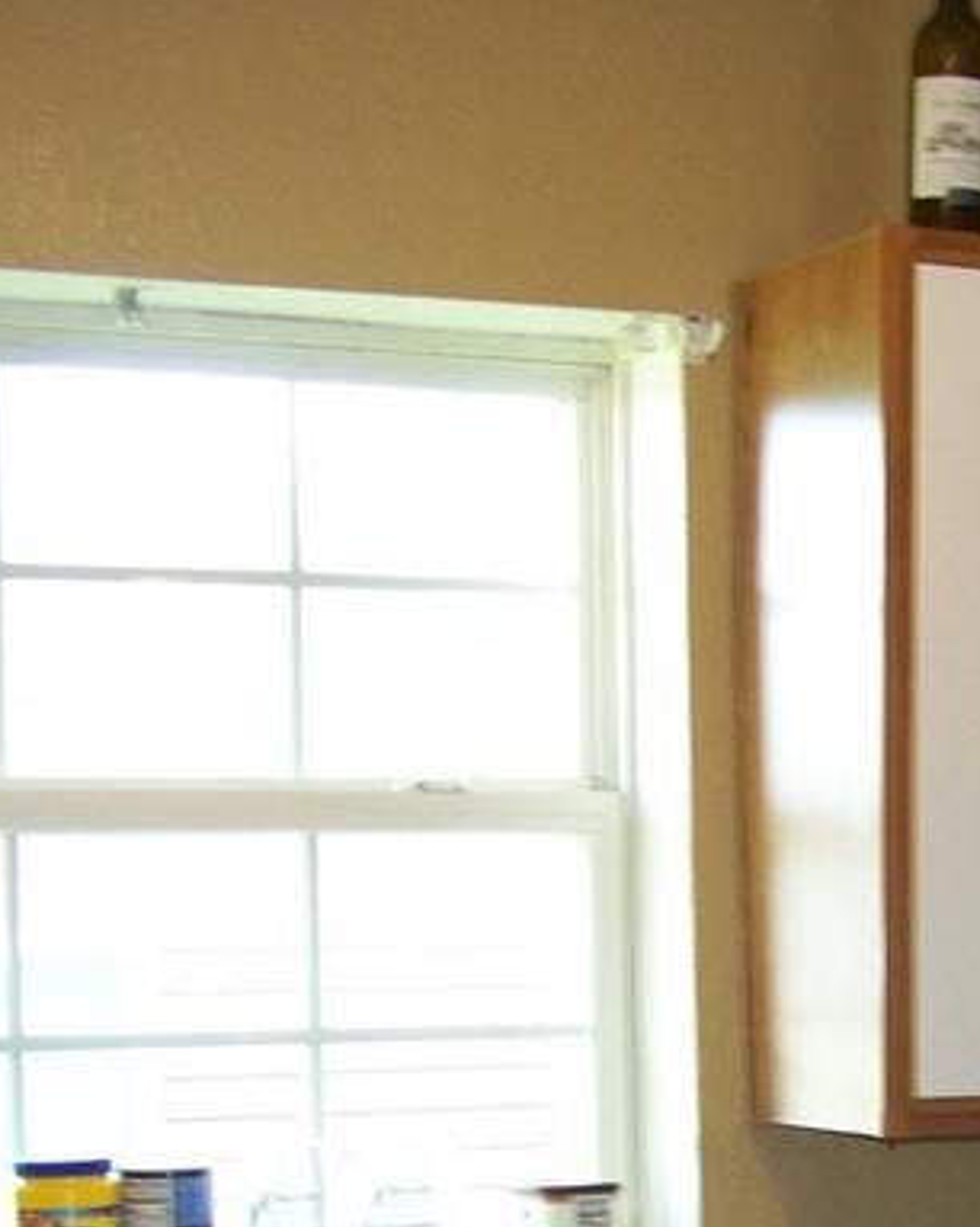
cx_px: 1166
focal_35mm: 94
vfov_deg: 19.9
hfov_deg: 15.8
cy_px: 1150
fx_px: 3411
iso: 200
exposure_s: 1/30
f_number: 2.8
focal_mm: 5.85
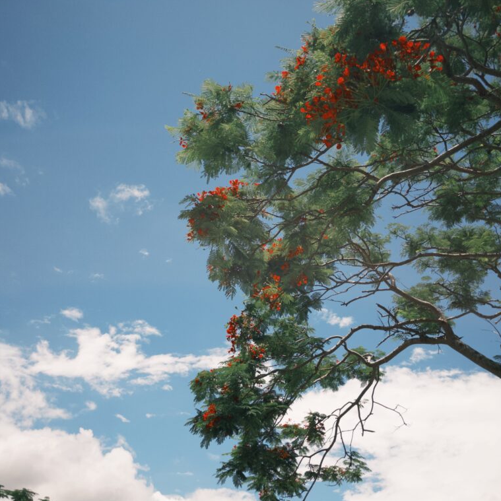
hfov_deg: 52.5
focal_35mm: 31
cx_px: 263
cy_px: 250
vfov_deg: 52.5
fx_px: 508
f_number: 1.6
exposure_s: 1/9091
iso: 50
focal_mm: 5.1
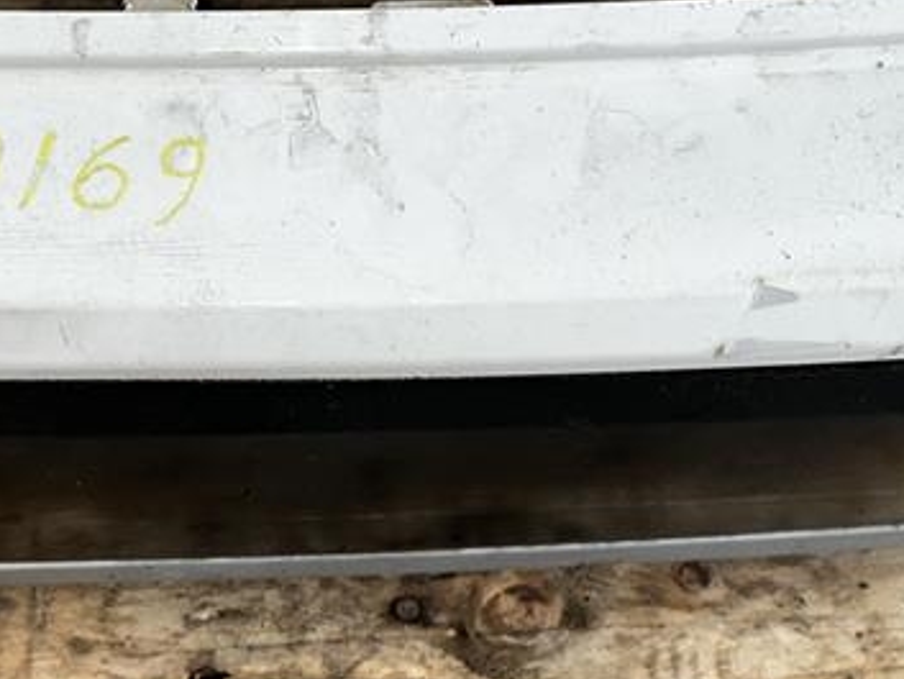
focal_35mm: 87
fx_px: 2273
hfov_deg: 22.5
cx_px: 384
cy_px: 218
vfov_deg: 16.9
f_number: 1.78
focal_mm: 6.86
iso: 50
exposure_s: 1/45
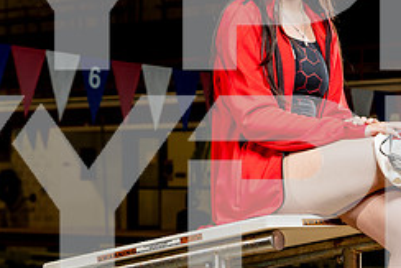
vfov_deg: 9.6
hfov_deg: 14.3
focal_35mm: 143
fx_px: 1594
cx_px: 179
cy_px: 199
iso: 200
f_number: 4.5
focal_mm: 56
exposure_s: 1/250
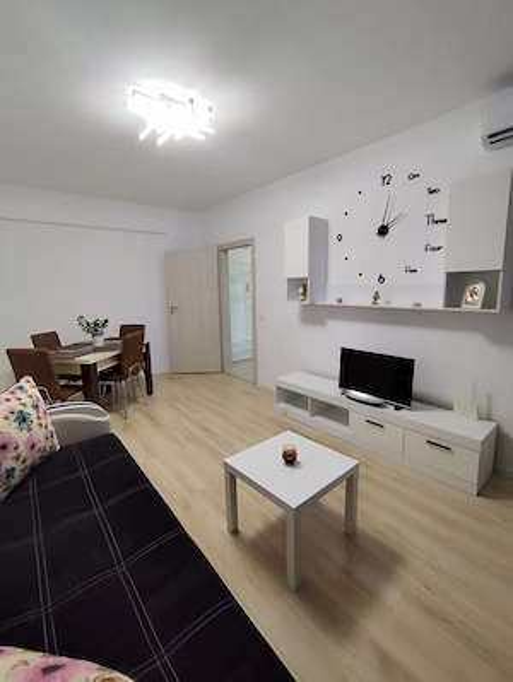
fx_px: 316
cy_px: 341
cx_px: 256
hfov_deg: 78.2
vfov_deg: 94.4
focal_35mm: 16
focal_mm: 1.65
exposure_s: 1/100
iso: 80
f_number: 2.2
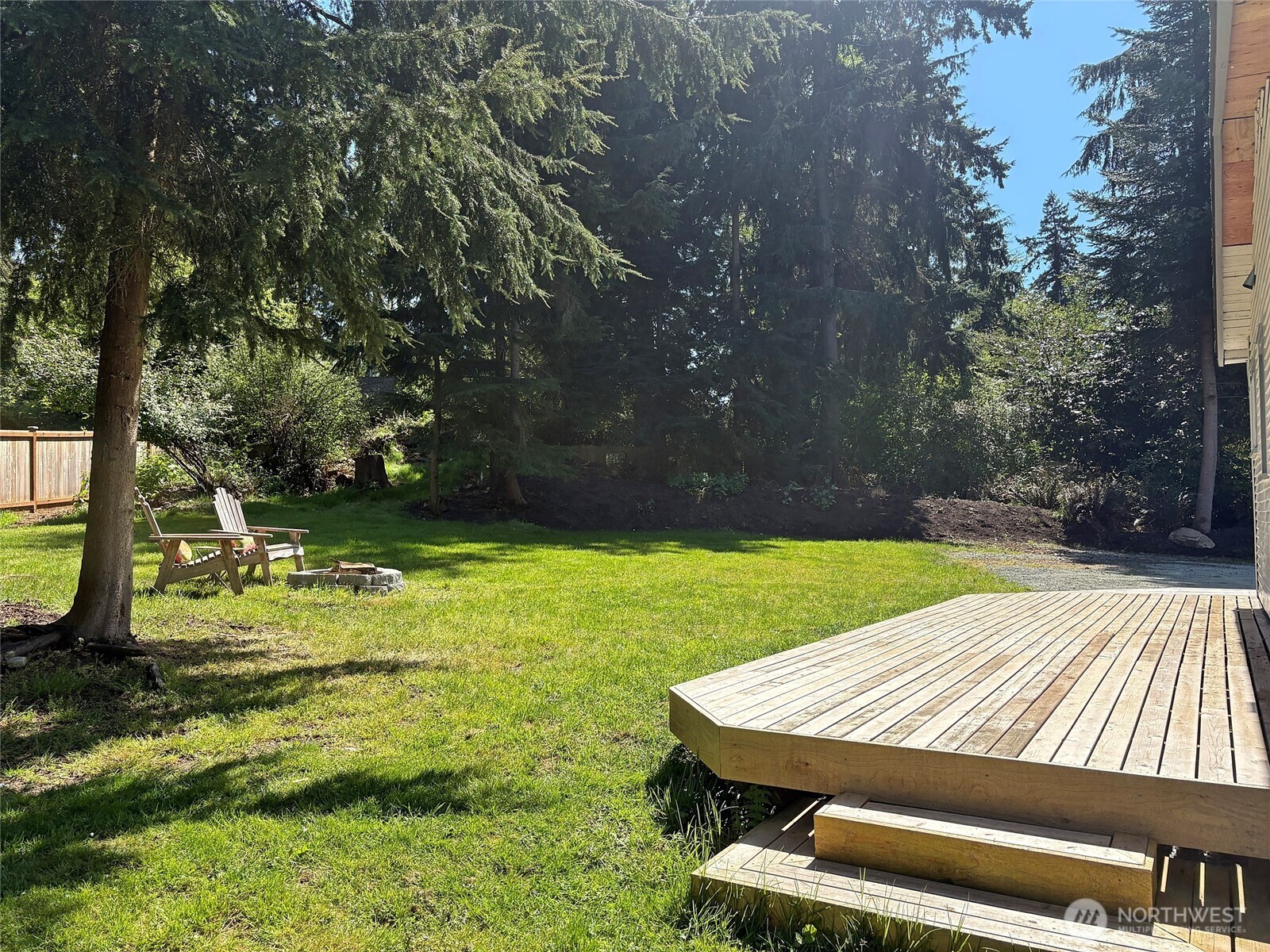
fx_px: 954
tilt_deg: +2.3
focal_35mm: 26
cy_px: 476
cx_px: 635
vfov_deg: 53.1
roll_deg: +1.3
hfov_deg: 67.3
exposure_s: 1/2141
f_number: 1.6
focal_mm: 5.96
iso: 64
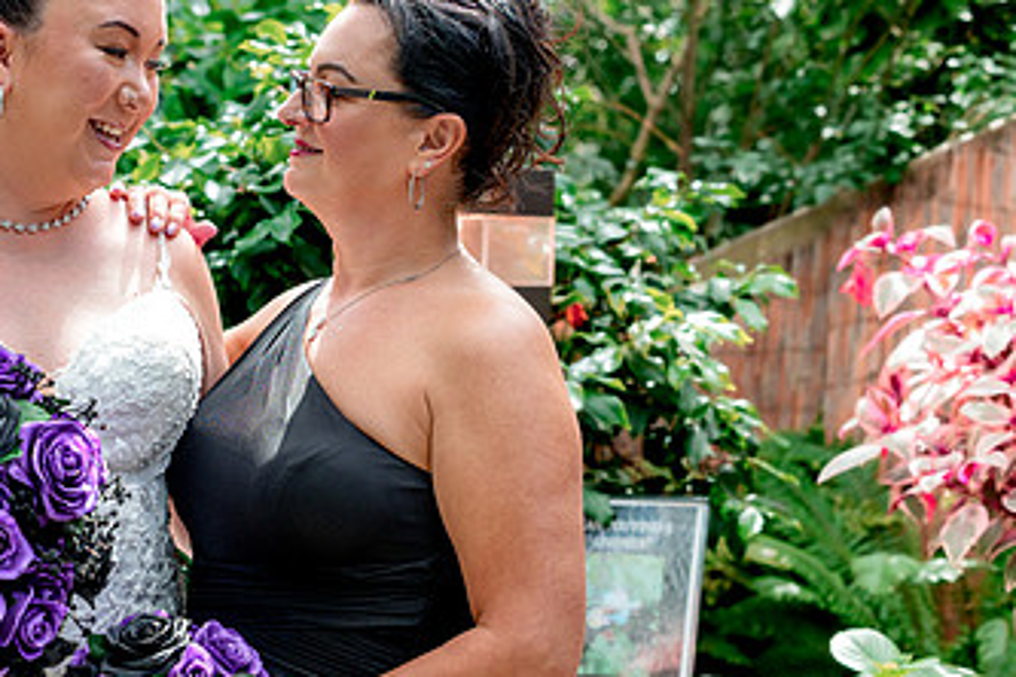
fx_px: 2455
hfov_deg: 23.0
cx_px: 177
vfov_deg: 15.7
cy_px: 346
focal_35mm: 87
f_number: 3.5
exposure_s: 1/640
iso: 640
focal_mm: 50
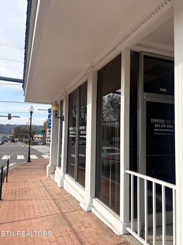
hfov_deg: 53.0
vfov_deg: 67.3
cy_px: 122
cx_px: 92
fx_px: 183
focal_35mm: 26
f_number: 1.6
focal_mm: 5.96
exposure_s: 1/2283
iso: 50
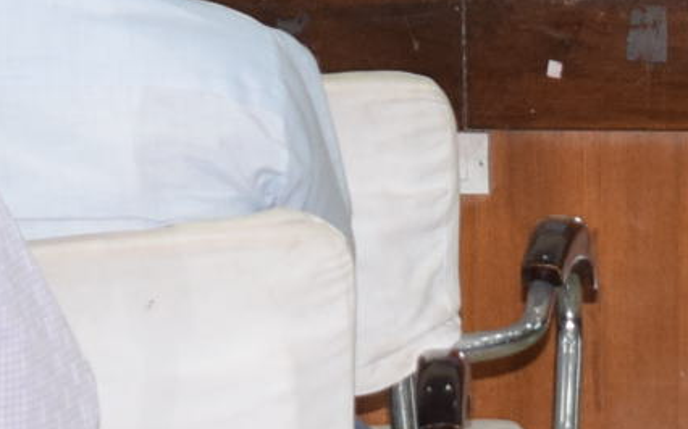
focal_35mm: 387
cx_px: 420
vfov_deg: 3.3
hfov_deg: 5.4
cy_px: -1037
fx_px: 7254
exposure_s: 1/60
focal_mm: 36
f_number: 4.8
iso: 800
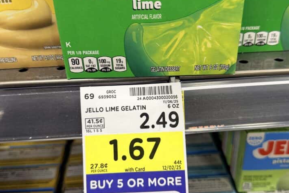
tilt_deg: -33.0
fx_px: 289
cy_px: 93
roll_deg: +1.7
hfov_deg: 53.1
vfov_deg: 36.9
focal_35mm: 36
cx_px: 149
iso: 100
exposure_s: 1/60
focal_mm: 6.76
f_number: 1.78
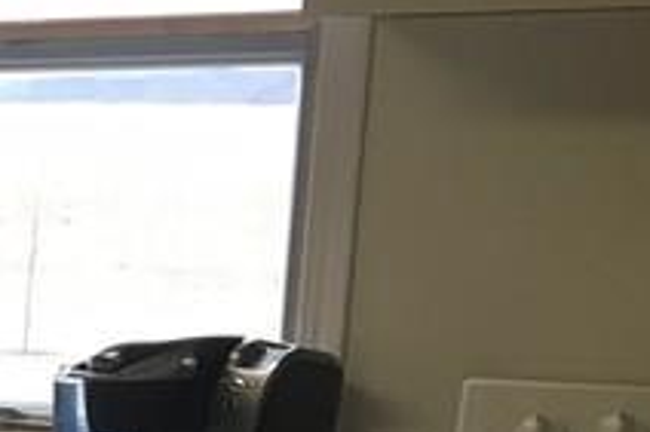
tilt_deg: -13.0
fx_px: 2634
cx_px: -837
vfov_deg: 9.1
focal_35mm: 146
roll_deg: +1.1
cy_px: 695
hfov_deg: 11.8
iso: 64
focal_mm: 4.15
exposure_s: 1/30
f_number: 2.2
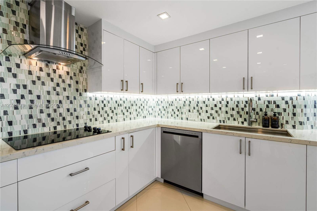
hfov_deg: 96.7
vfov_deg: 73.7
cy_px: 106
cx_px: 158
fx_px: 141
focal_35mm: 16
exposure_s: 1/25
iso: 100
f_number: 8
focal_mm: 16
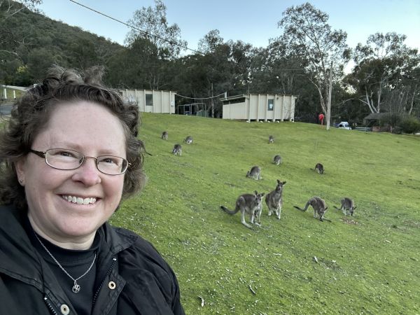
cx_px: 210
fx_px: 279
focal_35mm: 23
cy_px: 158
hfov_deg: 73.9
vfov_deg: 58.9
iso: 80
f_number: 1.9
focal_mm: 2.69
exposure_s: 1/121
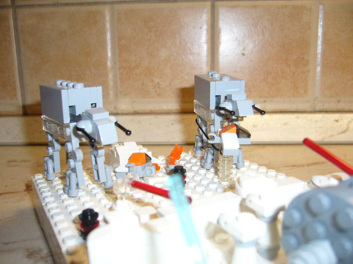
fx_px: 357
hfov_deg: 52.6
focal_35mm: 35
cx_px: 176
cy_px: 132
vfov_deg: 40.7
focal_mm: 5.8
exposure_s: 1/30
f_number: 2.8
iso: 100
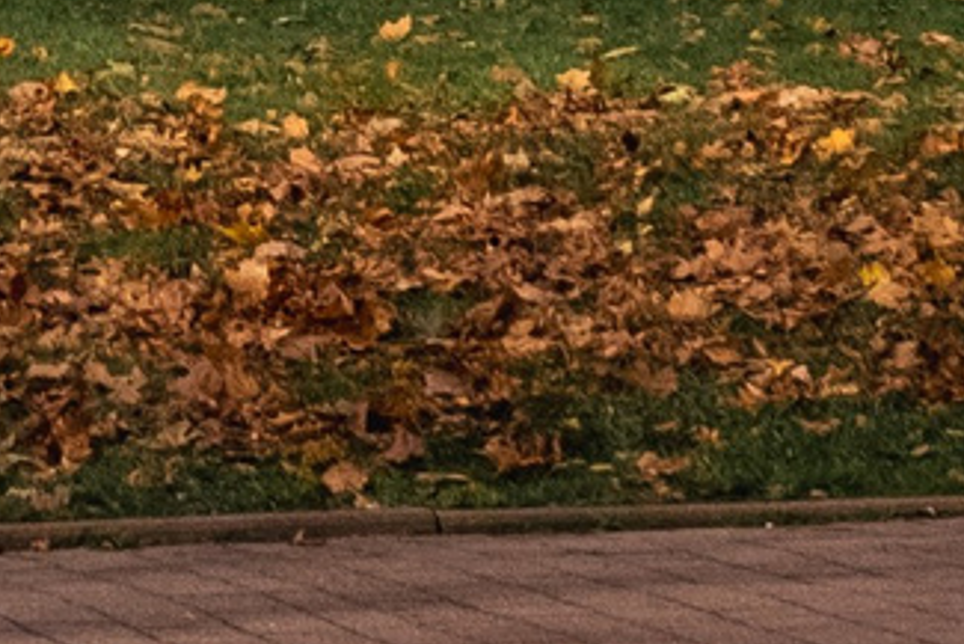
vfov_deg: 3.8
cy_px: -1408
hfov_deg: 5.8
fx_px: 9322
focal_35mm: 348
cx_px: -807
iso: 640
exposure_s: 1/2900
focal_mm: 29
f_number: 5.6
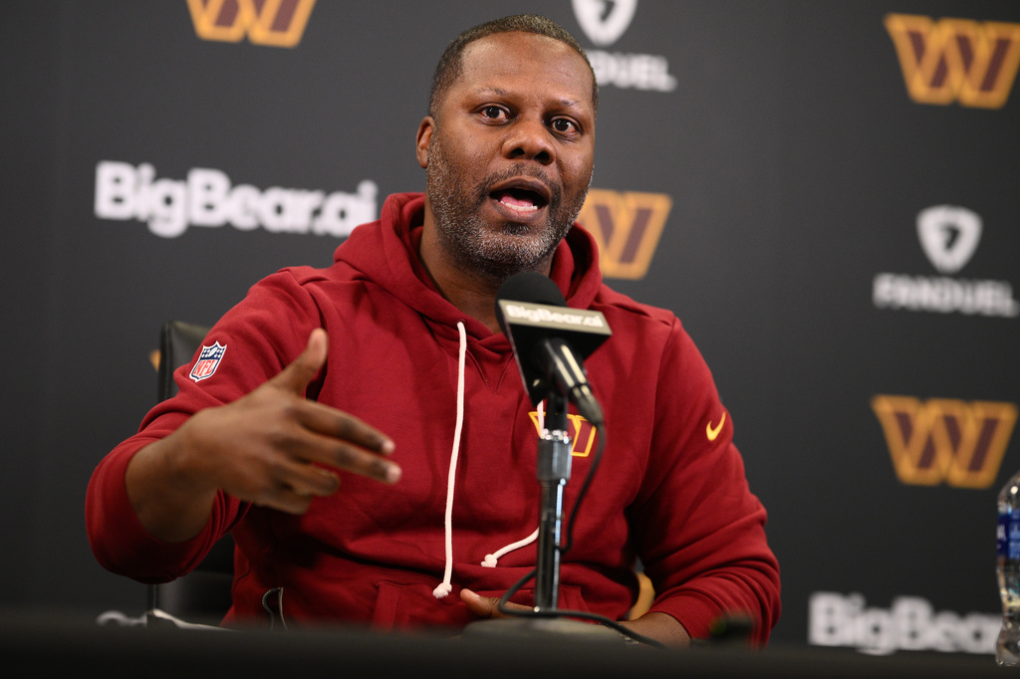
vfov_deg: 10.2
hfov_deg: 15.2
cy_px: 340
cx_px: 510
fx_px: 3824
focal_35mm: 135
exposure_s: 1/1250
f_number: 2
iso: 2000
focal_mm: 135
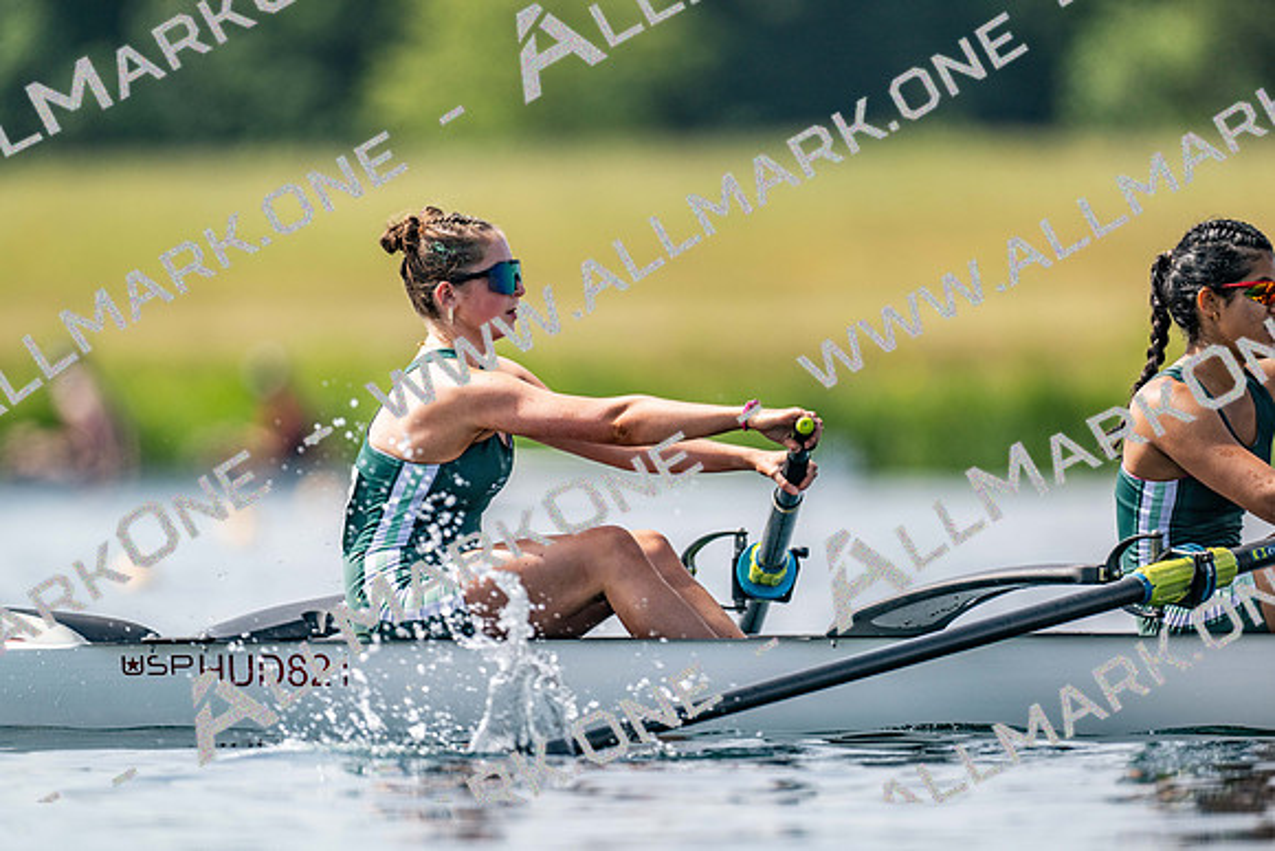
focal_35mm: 600
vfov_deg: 2.3
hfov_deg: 3.4
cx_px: 638
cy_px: 426
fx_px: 21254
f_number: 4
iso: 200
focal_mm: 600
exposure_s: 1/2500
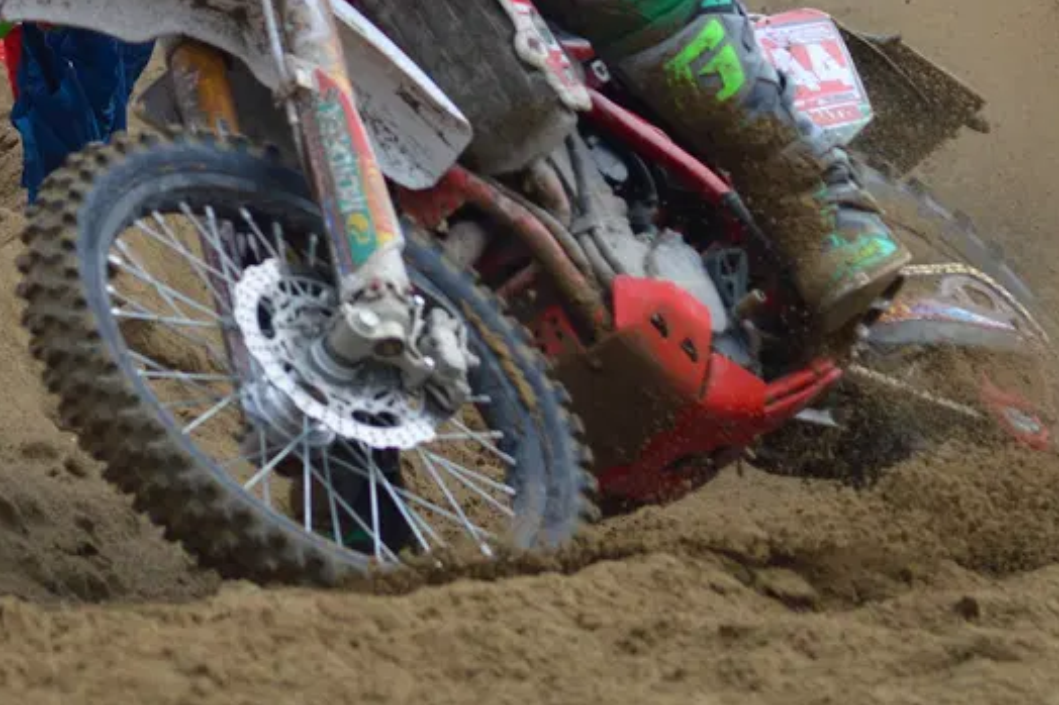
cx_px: 368
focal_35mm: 309
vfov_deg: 4.4
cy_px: -36
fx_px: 9086
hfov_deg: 6.7
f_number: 5.6
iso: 400
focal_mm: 90
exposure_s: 1/1250
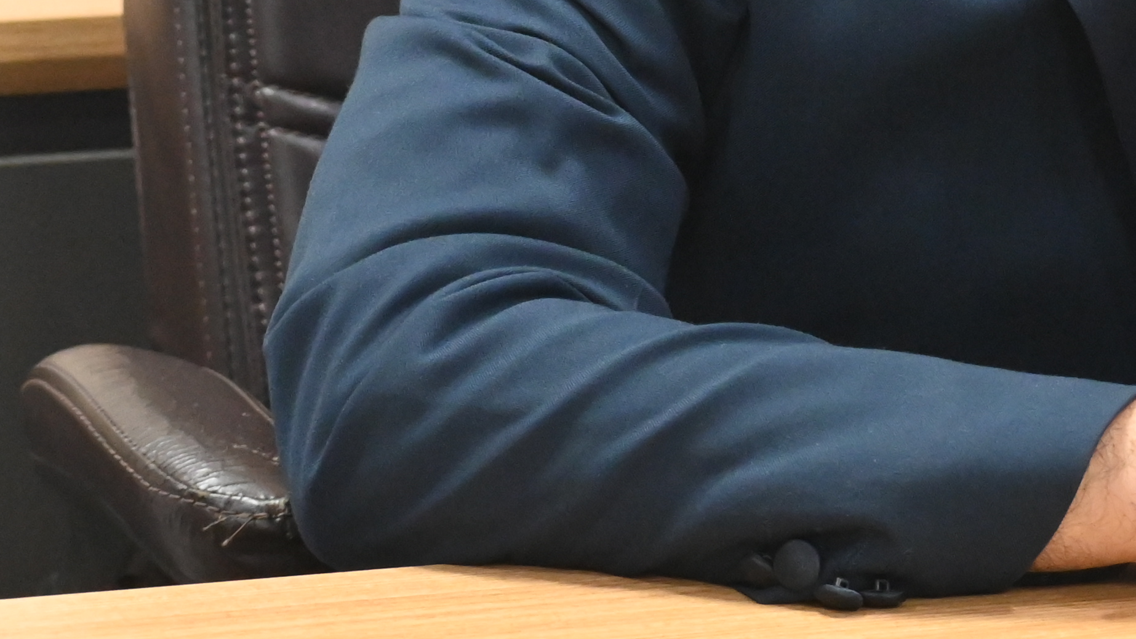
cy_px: -283
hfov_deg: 9.0
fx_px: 7138
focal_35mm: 237
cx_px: 1096
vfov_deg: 5.1
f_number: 4.5
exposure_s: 1/125
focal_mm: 50
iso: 3200
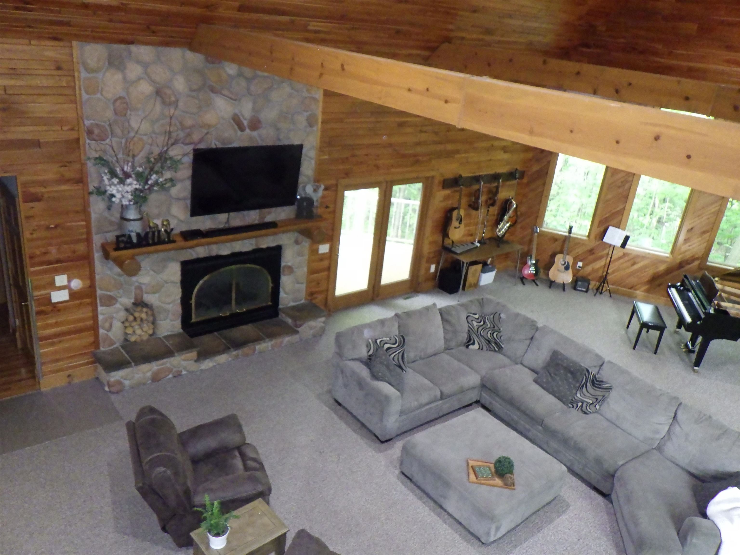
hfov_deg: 63.4
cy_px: 278
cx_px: 370
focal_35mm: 28
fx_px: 599
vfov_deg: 49.7
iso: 1600
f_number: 3.5
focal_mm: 5
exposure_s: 1/40
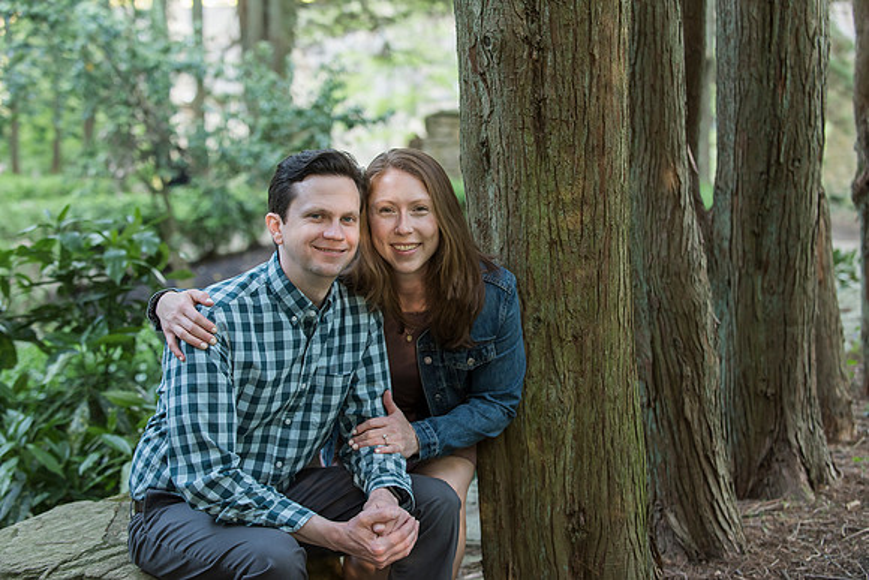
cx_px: 434
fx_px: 1690
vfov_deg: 19.5
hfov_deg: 28.8
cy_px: 290
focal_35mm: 70
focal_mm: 70
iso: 800
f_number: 4
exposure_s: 1/60
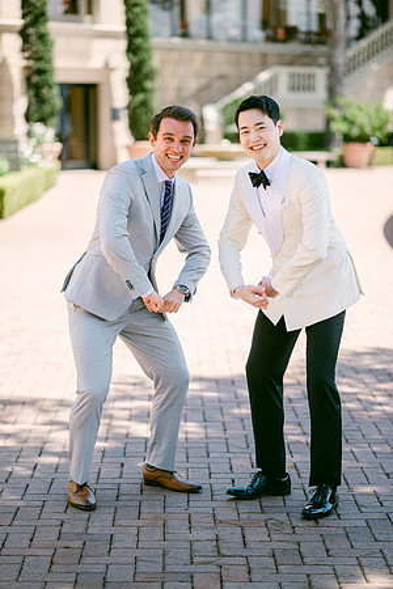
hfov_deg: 16.1
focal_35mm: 85
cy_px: 294
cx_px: 196
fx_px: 1392
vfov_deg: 23.9
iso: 64
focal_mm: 85
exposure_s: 1/1600
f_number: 1.8
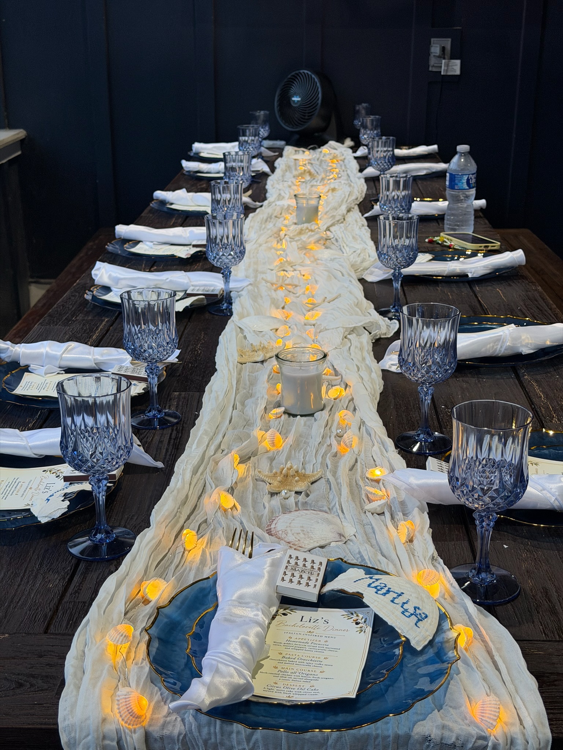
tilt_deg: -20.2
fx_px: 1041
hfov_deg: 30.3
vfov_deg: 39.7
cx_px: 282
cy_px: 375
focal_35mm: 48
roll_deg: -0.3
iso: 200
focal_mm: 6.76
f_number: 1.78
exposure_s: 1/60
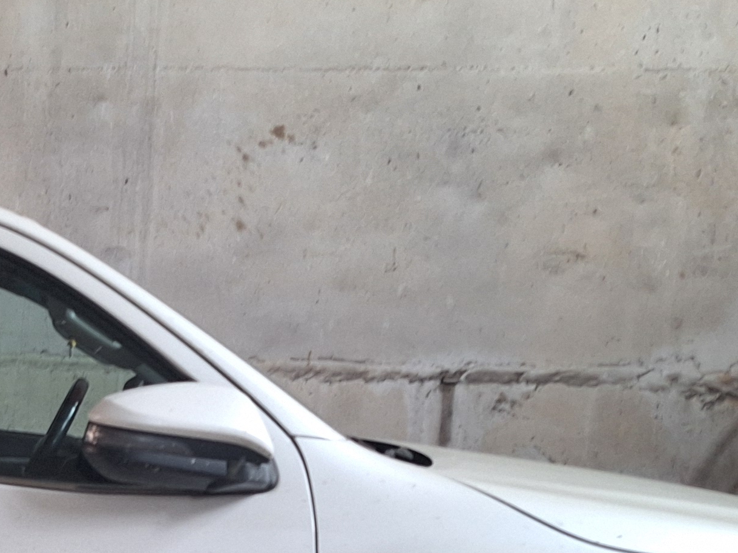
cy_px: 594
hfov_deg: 23.3
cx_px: -138
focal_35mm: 77
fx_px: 1641
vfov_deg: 18.5
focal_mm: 5.54
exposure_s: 1/33
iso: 200
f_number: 1.8
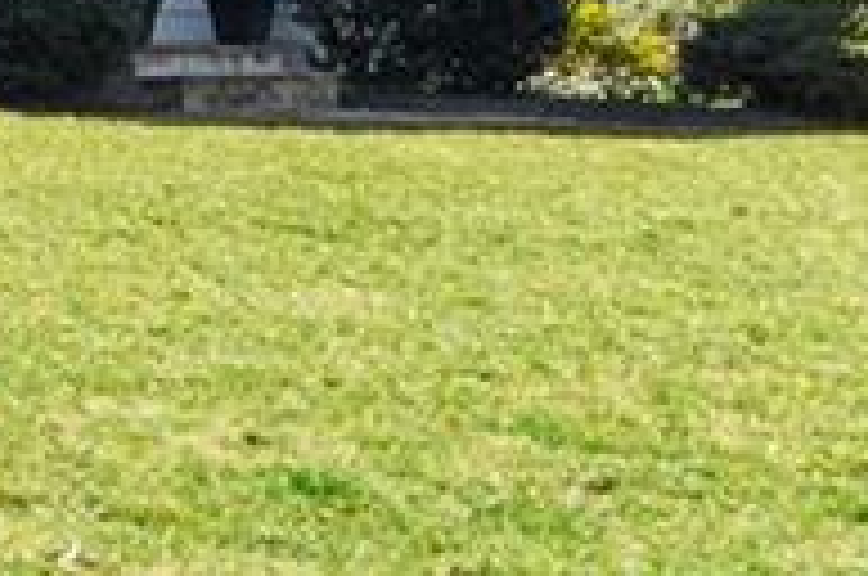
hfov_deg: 9.8
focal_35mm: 186
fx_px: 4477
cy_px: -263
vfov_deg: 7.2
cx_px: -1214
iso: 1000
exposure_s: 1/1600
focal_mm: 35
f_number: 7.1
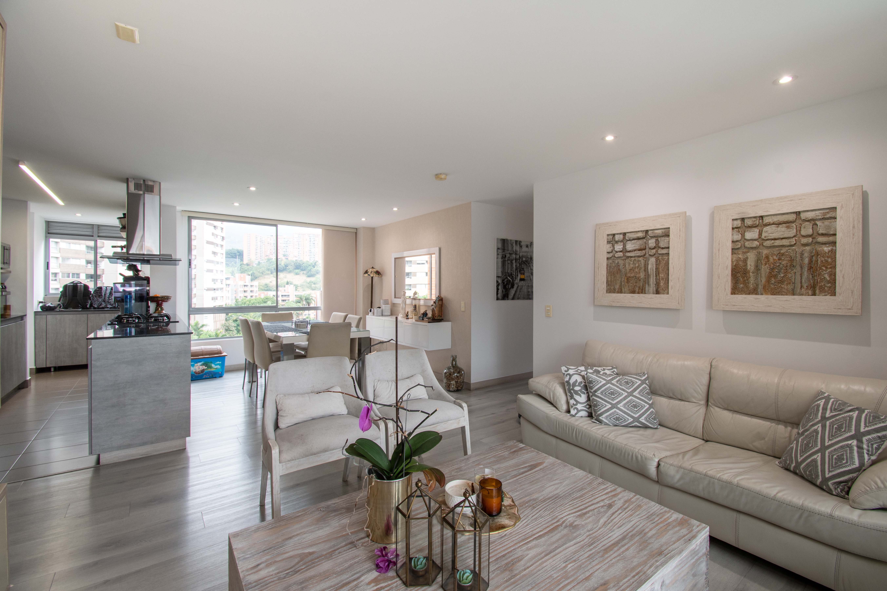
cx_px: 444
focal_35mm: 15
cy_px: 296
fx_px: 370
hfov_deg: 100.4
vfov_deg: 77.3
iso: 125
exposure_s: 1/20
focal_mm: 10
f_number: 9
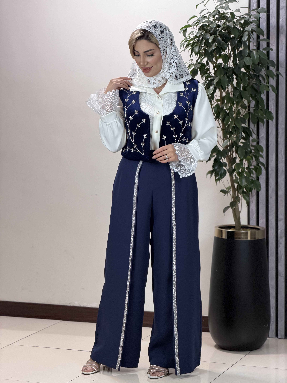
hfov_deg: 14.8
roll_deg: +0.3
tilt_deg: -6.5
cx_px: 144
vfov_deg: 19.6
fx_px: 1105
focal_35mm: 100
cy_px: 192
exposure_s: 1/100
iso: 200
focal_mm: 16.89
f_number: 2.8
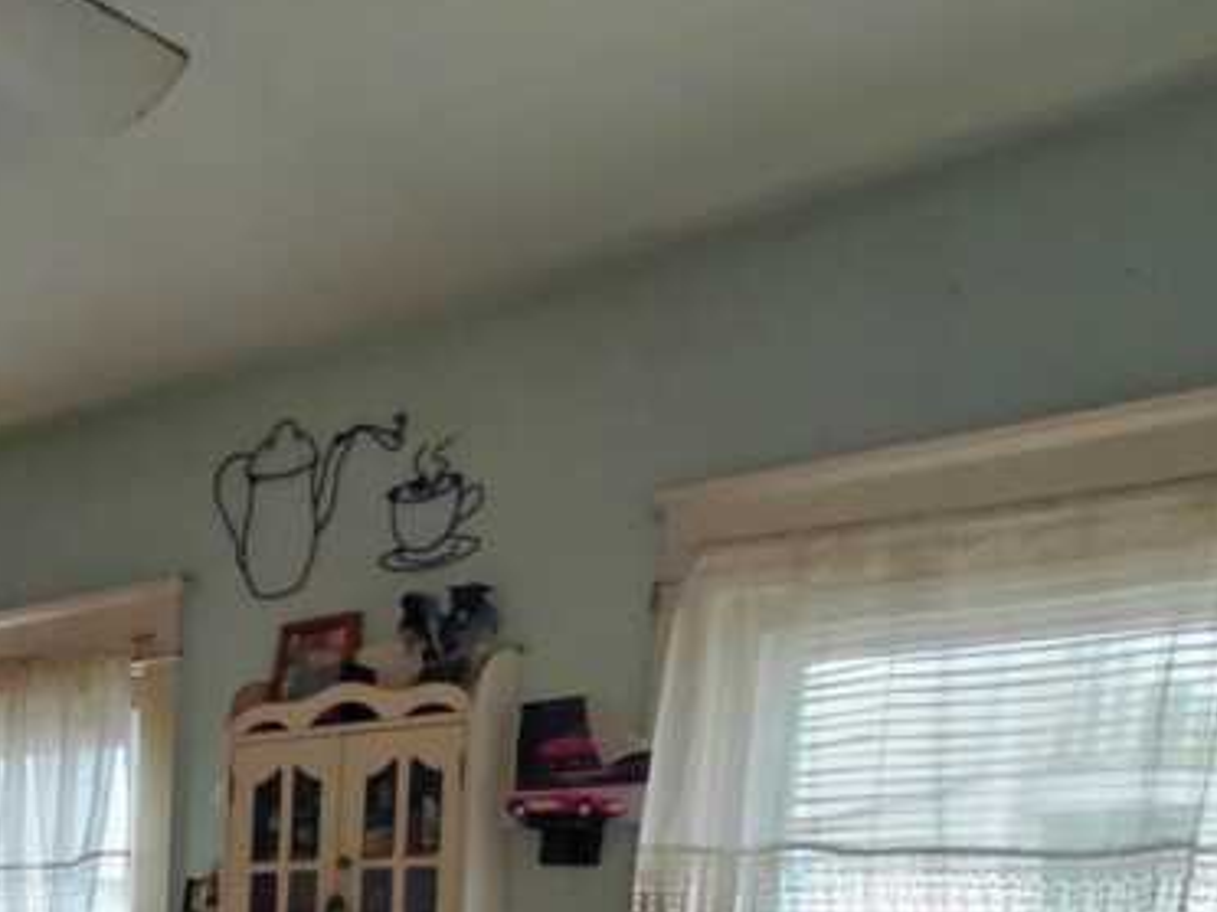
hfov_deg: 38.6
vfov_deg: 26.8
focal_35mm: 44
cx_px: 26
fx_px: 1547
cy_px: 1236
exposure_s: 1/60
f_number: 2.2
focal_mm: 1.64
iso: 160
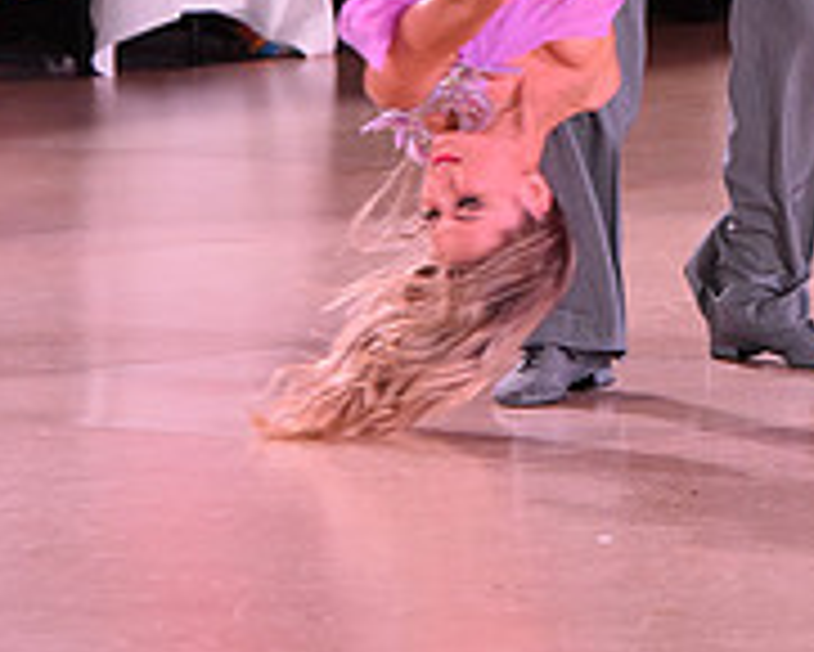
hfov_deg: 3.8
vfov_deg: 3.0
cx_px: 636
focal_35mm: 510
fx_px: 12293
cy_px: -274
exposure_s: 1/320
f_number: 5.6
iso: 2500
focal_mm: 170
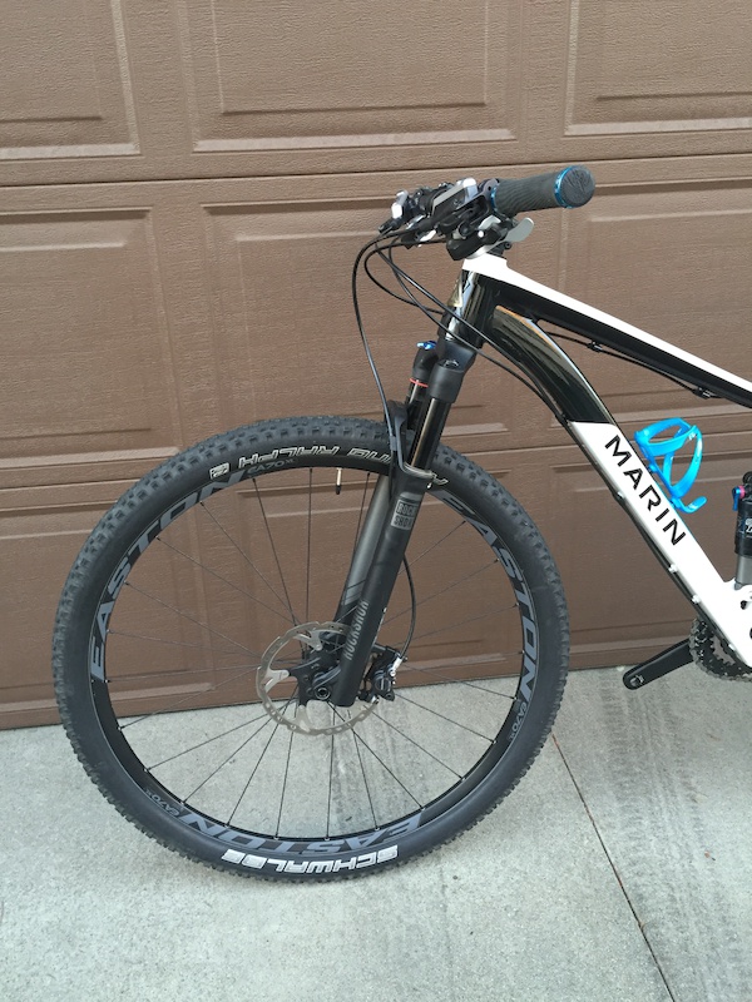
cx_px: 376
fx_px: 840
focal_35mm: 29
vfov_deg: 61.7
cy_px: 501
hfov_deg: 48.2
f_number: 2.2
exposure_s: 1/30
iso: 100
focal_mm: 4.15
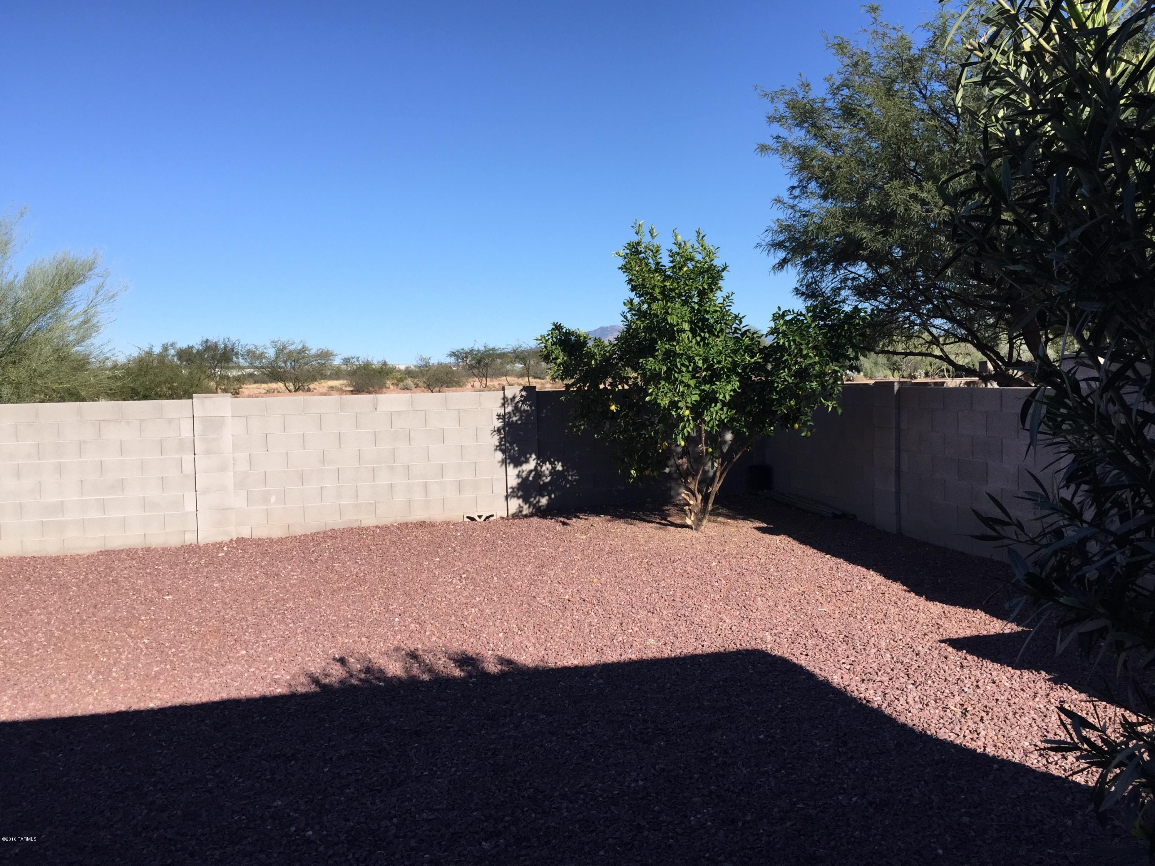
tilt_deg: -3.1
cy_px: 433
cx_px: 578
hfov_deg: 61.7
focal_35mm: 29
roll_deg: +0.8
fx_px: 968
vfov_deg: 48.2
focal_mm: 4.15
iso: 40
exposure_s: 1/2198
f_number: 2.2
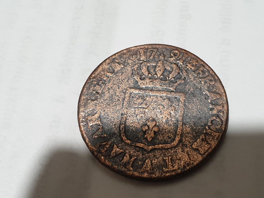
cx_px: 132
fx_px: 198
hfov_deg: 67.3
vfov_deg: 53.1
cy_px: 99
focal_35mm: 26
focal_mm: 4.3
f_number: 2.4
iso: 320
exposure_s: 1/33
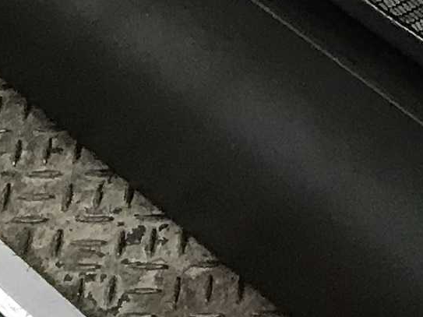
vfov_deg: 6.6
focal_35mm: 208
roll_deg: -1.4
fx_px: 2541
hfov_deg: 9.0
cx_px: 825
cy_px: -548
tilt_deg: -31.5
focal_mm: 3.99
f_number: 1.8
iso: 40
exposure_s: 1/33
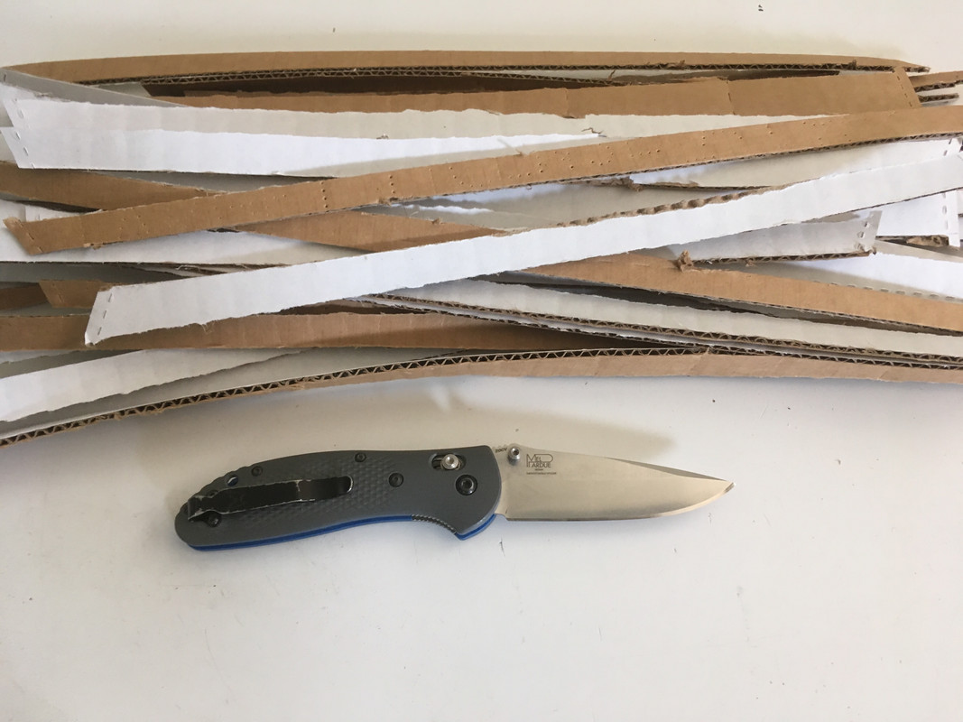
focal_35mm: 29
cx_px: 482
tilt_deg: -64.1
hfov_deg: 61.7
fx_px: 807
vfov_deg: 48.2
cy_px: 361
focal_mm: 4.15
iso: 100
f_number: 2.2
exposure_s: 1/30
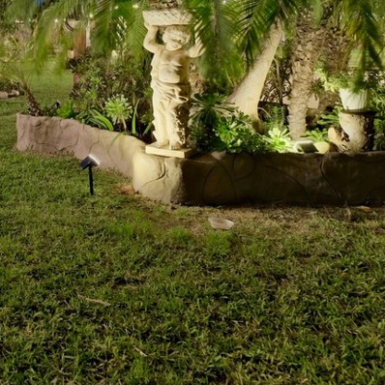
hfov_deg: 39.5
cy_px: 68
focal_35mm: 32
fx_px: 403
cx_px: -58
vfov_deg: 47.8
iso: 160
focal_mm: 10
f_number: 4.5
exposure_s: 6
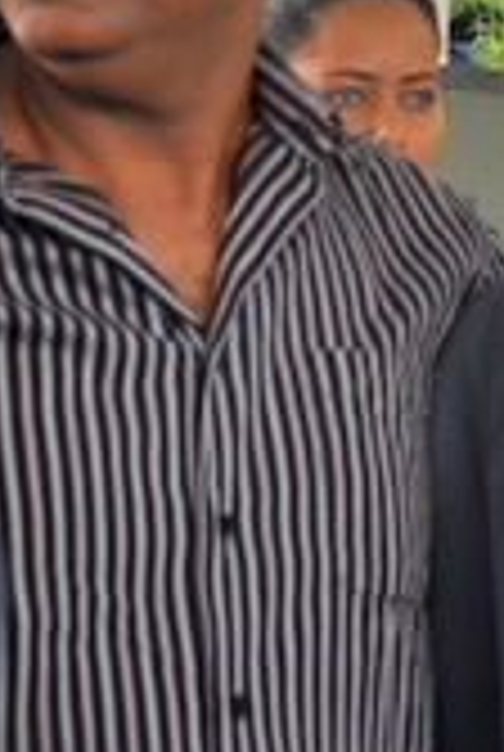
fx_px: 3931
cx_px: 698
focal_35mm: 188
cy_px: 489
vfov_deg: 10.9
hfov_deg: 7.2
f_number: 4.2
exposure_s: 1/250
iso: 400
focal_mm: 30
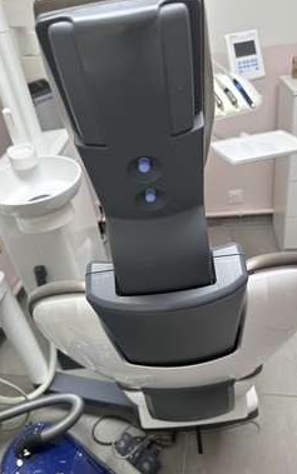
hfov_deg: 47.6
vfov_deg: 70.4
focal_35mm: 26
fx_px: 337
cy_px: 237
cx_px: 157
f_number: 1.78
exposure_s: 1/100
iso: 160
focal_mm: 6.86
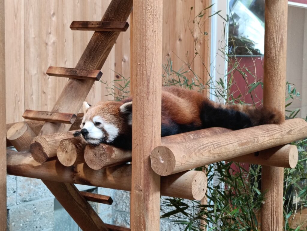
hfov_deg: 25.3
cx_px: 154
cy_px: 116
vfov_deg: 19.1
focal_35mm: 77
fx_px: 683
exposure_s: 1/50
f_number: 1.7
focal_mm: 4.7
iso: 250
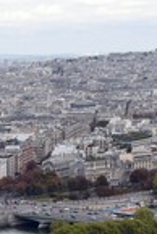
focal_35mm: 161
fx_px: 1051
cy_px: 331
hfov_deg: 8.3
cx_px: -104
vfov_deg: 12.2
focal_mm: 26
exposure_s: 1/250
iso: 200
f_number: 8
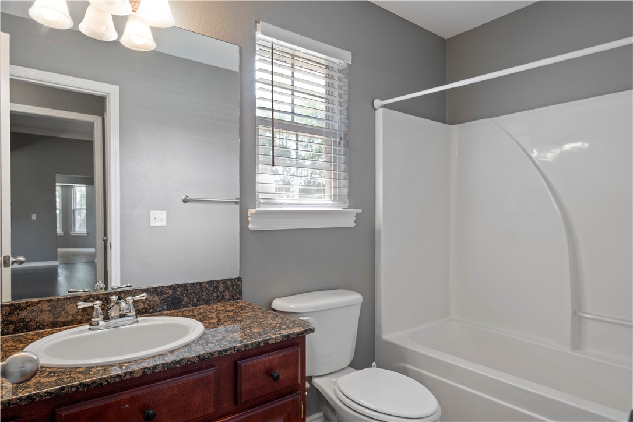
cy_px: 211
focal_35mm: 21
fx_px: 369
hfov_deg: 81.2
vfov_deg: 59.5
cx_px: 316
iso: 640
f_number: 8
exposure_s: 1/10
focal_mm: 21
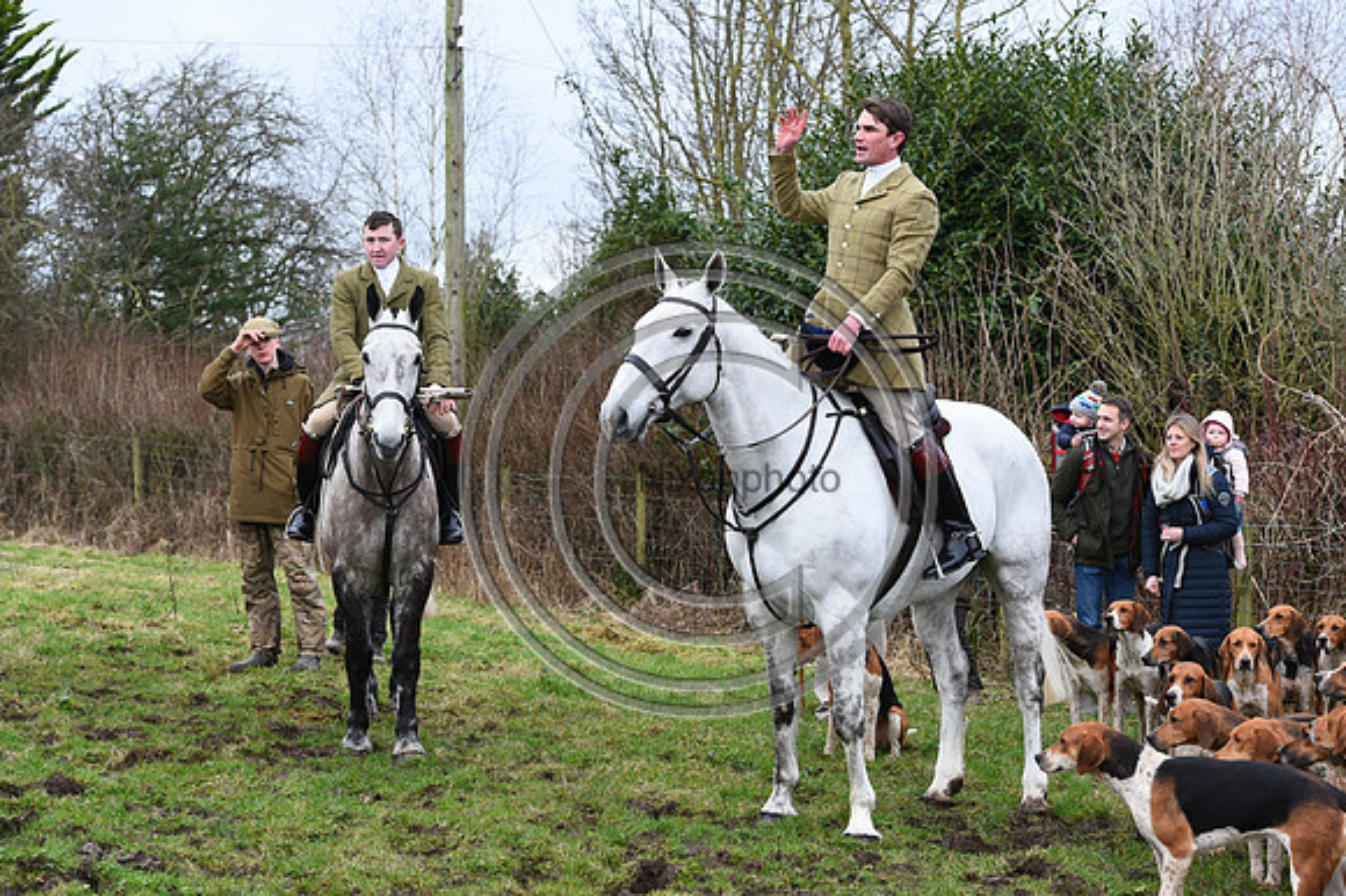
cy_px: 448
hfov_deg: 28.9
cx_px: 673
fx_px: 2616
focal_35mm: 70
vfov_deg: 19.4
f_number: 5.6
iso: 900
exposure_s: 1/500
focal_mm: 70
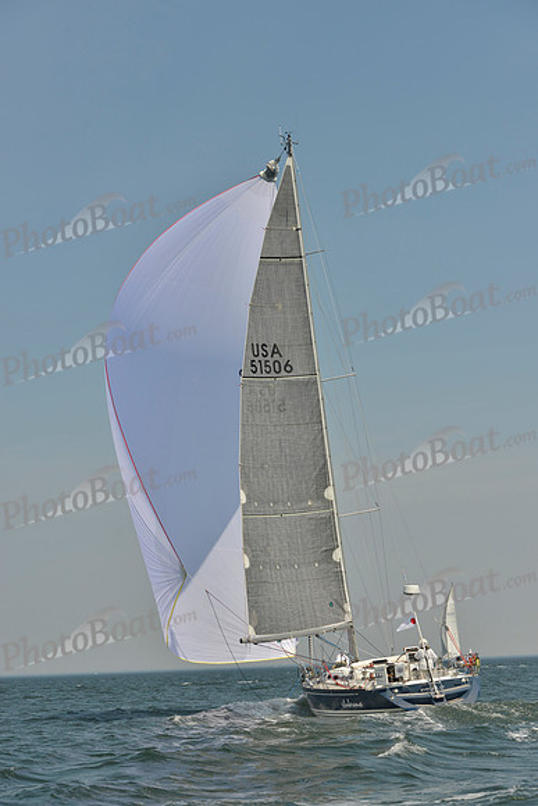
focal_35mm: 70
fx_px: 1568
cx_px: 269
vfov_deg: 28.8
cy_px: 403
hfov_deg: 19.5
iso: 200
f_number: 8
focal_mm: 70
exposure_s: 1/1250
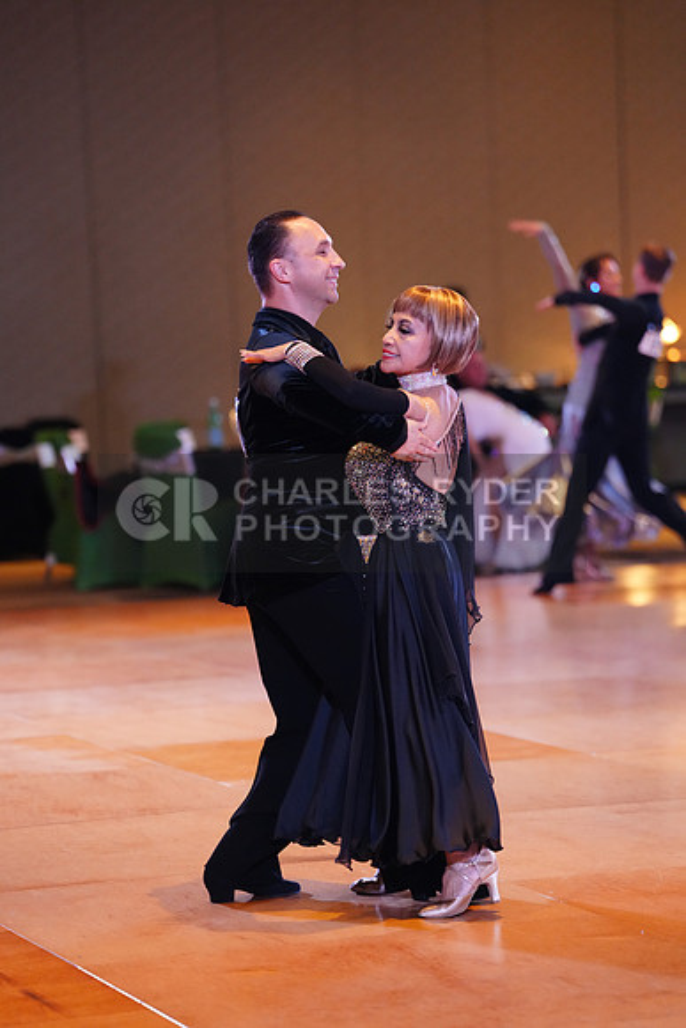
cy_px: 514
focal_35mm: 131
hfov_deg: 10.5
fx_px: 3742
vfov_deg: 15.6
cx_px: 343
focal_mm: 131
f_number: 2.8
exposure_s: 1/400
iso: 5000
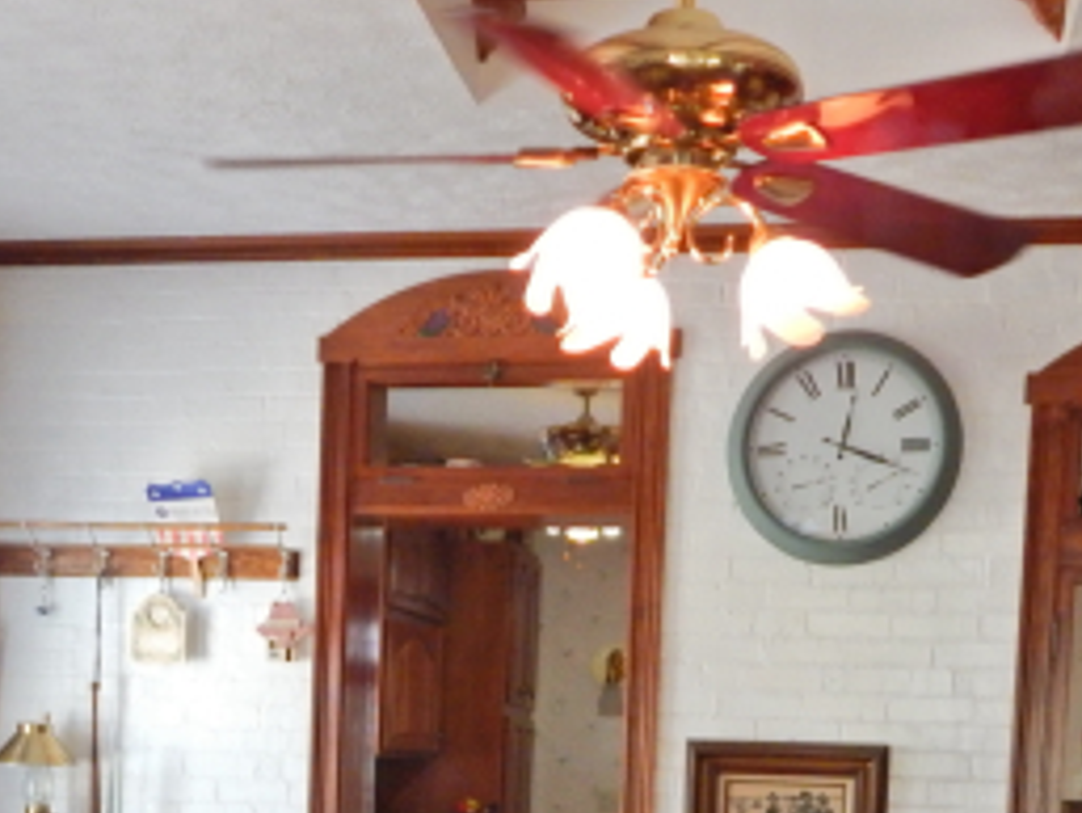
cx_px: 448
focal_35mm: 57
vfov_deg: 23.8
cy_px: 927
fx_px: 1782
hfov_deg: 33.7
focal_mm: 4
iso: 360
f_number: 3
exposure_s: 1/30
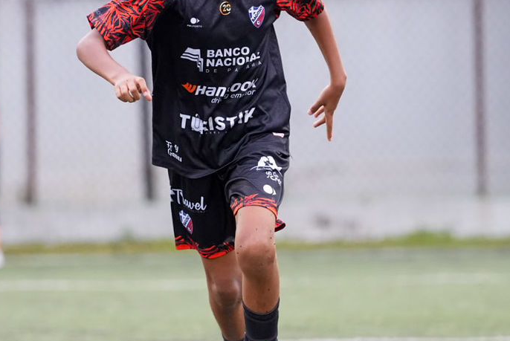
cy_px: 191
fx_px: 4800
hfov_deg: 6.1
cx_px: 241
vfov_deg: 4.1
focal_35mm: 338
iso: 3200
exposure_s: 1/1000
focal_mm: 145.2
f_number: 2.8
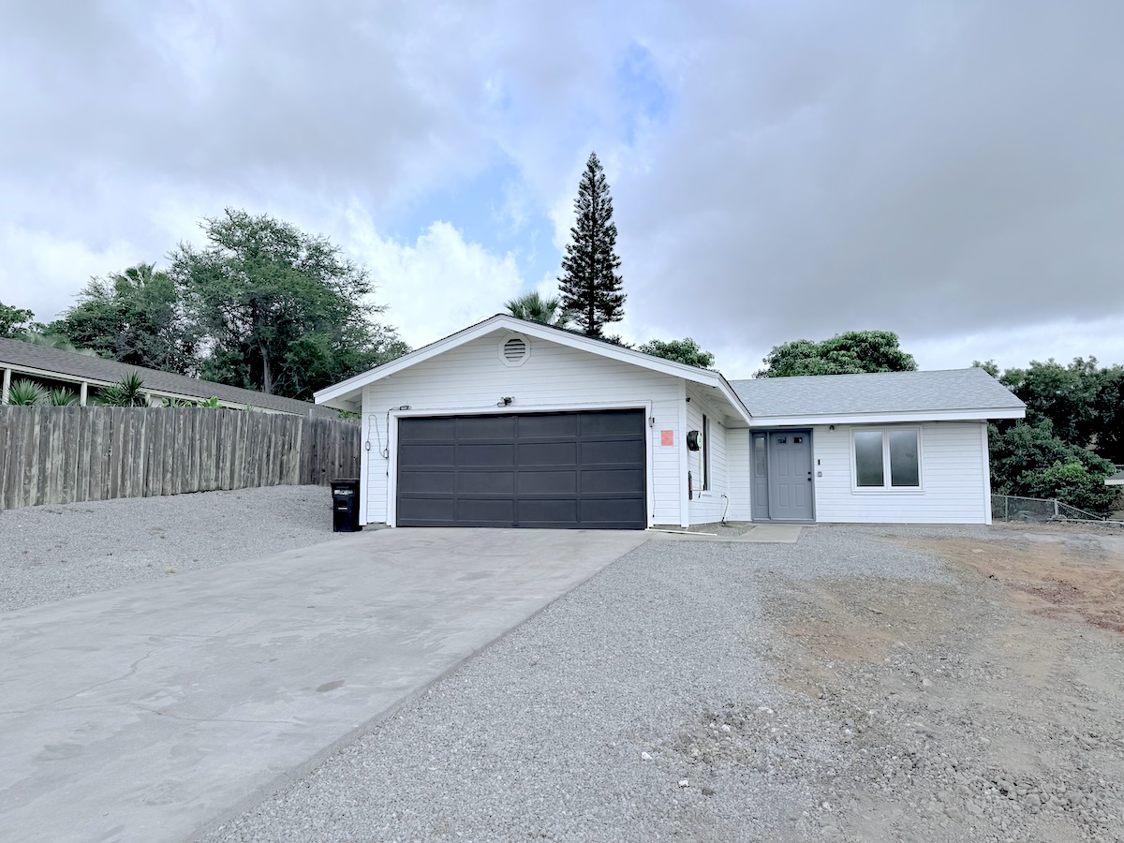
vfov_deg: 56.8
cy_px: 422
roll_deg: -0.8
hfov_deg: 71.6
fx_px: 779
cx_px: 562
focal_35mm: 24
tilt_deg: +6.5
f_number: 1.78
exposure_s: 1/3425
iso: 80
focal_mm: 6.76
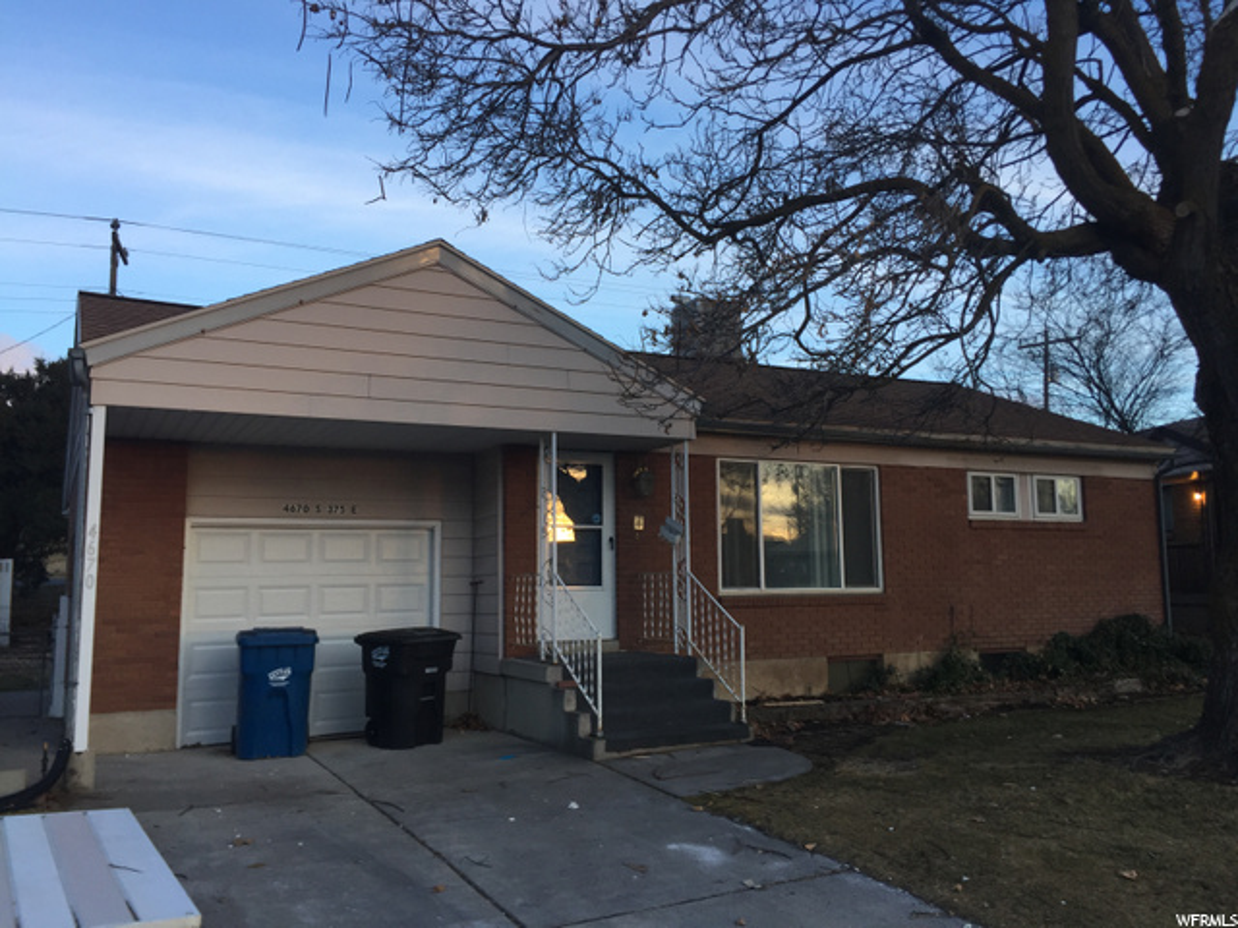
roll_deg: +1.4
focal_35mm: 29
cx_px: 619
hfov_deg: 61.7
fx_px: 1037
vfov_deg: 48.2
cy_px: 464
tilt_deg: +6.5
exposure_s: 1/120
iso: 40
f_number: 2.2
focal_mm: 4.15
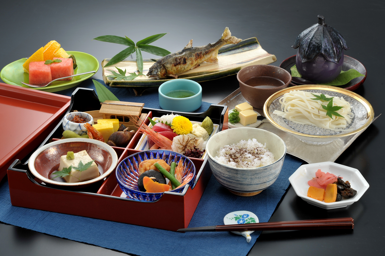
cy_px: 128
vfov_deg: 19.4
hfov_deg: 28.9
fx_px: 748
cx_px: 192
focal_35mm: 70
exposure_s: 1/125
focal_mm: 70
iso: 200
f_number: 16
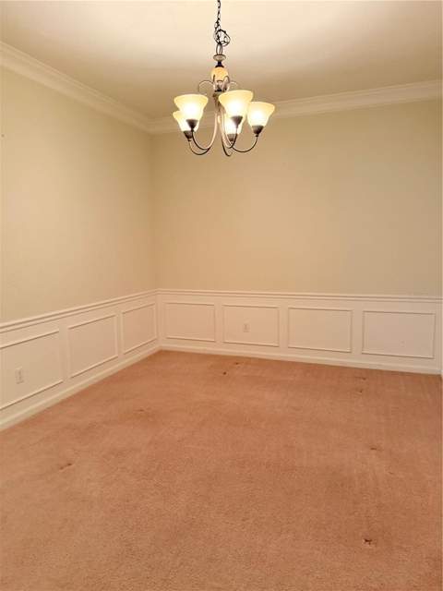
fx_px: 410
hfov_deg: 56.8
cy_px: 296
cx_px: 222
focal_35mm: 24
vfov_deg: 71.6
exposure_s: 1/60
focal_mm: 6.76
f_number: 1.78
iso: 200
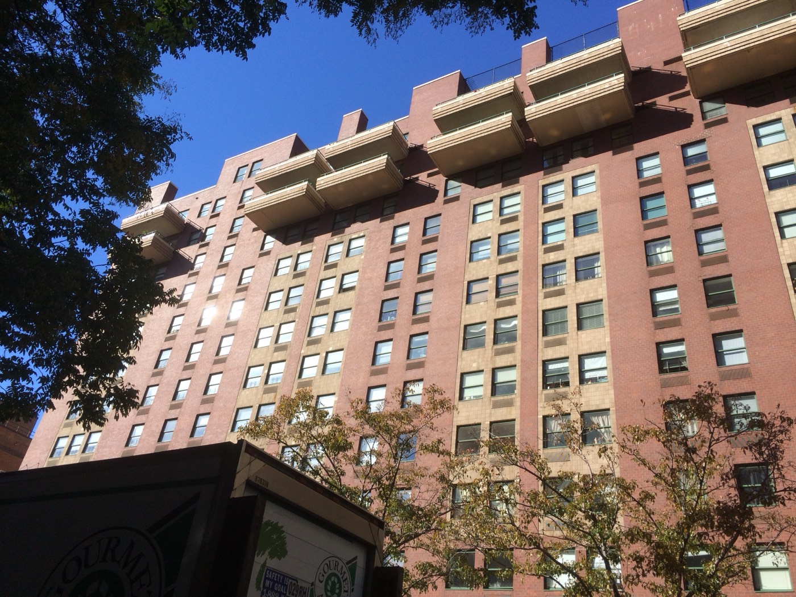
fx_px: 690
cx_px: 398
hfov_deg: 60.0
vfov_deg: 46.8
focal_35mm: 30
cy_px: 298
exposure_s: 1/1520
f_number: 2.2
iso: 32
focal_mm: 4.12
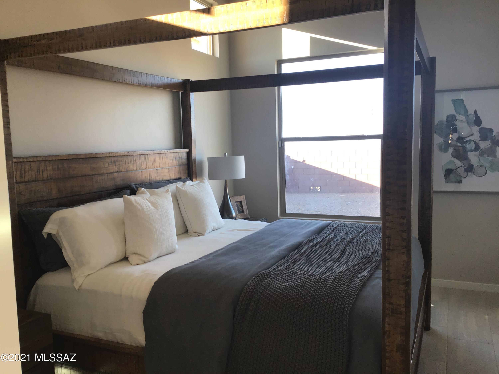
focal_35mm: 31
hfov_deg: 58.4
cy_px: 187
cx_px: 250
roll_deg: +1.3
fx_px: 447
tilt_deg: -5.5
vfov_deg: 45.4
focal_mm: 3.3
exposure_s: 1/60
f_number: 2.4
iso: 25
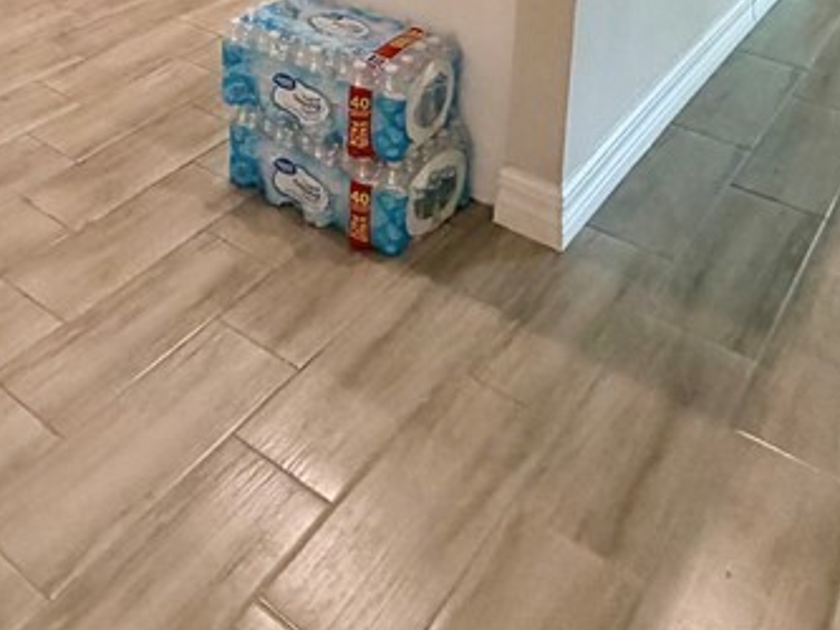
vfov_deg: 26.7
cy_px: -247
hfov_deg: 41.9
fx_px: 1044
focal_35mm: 43
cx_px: 169
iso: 250
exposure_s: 1/120
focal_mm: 2.22
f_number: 2.2
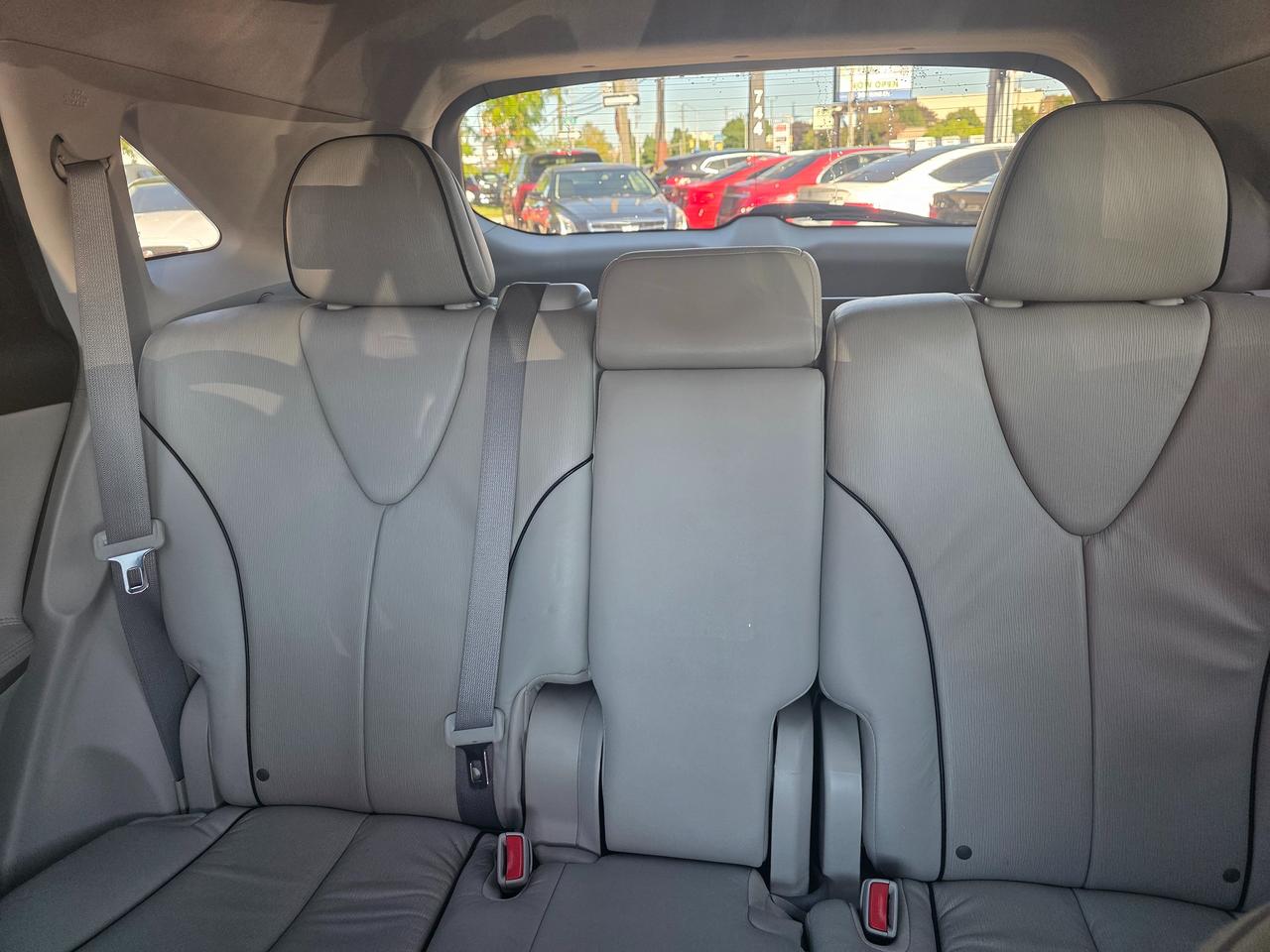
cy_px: 476
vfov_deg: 58.9
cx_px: 635
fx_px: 844
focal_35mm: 23
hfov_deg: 73.9
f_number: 1.7
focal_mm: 6.3
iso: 125
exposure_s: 1/180
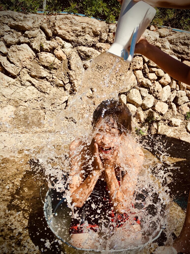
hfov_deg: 48.2
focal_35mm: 29
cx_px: 95
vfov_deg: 61.7
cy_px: 127
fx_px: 212
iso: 25
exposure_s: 1/1789
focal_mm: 4.15
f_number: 2.2
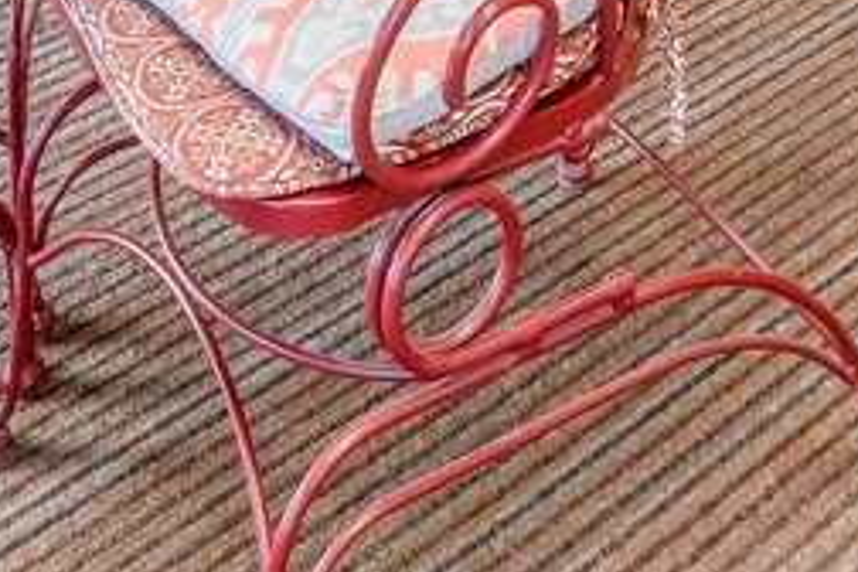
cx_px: 560
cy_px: -1154
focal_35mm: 77
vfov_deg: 11.1
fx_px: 1835
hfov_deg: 26.2
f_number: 11
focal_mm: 12
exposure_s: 1/15
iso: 1250
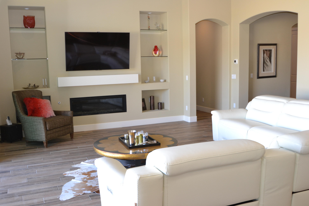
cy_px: 103
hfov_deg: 53.1
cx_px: 154
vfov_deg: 36.9
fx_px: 309
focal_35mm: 36
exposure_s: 1/60
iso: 500
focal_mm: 24
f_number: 4.5
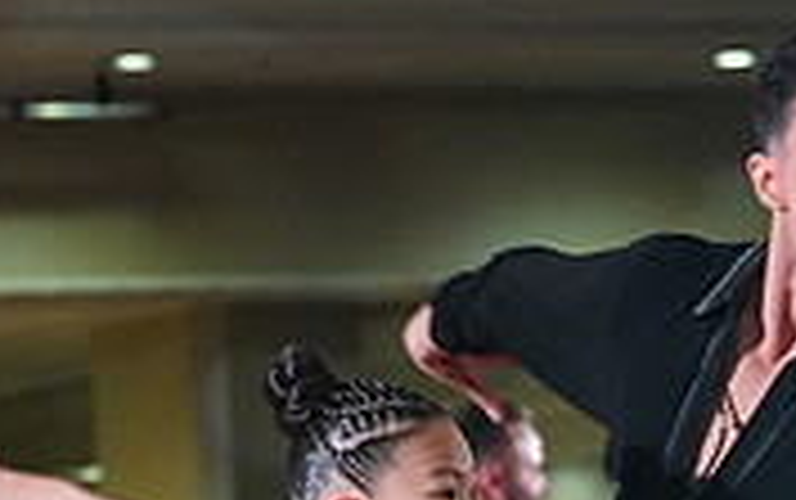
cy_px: 959
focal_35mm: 394
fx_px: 8555
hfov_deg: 5.3
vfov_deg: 3.3
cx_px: 456
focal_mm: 118
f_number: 5.6
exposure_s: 1/400
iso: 8000
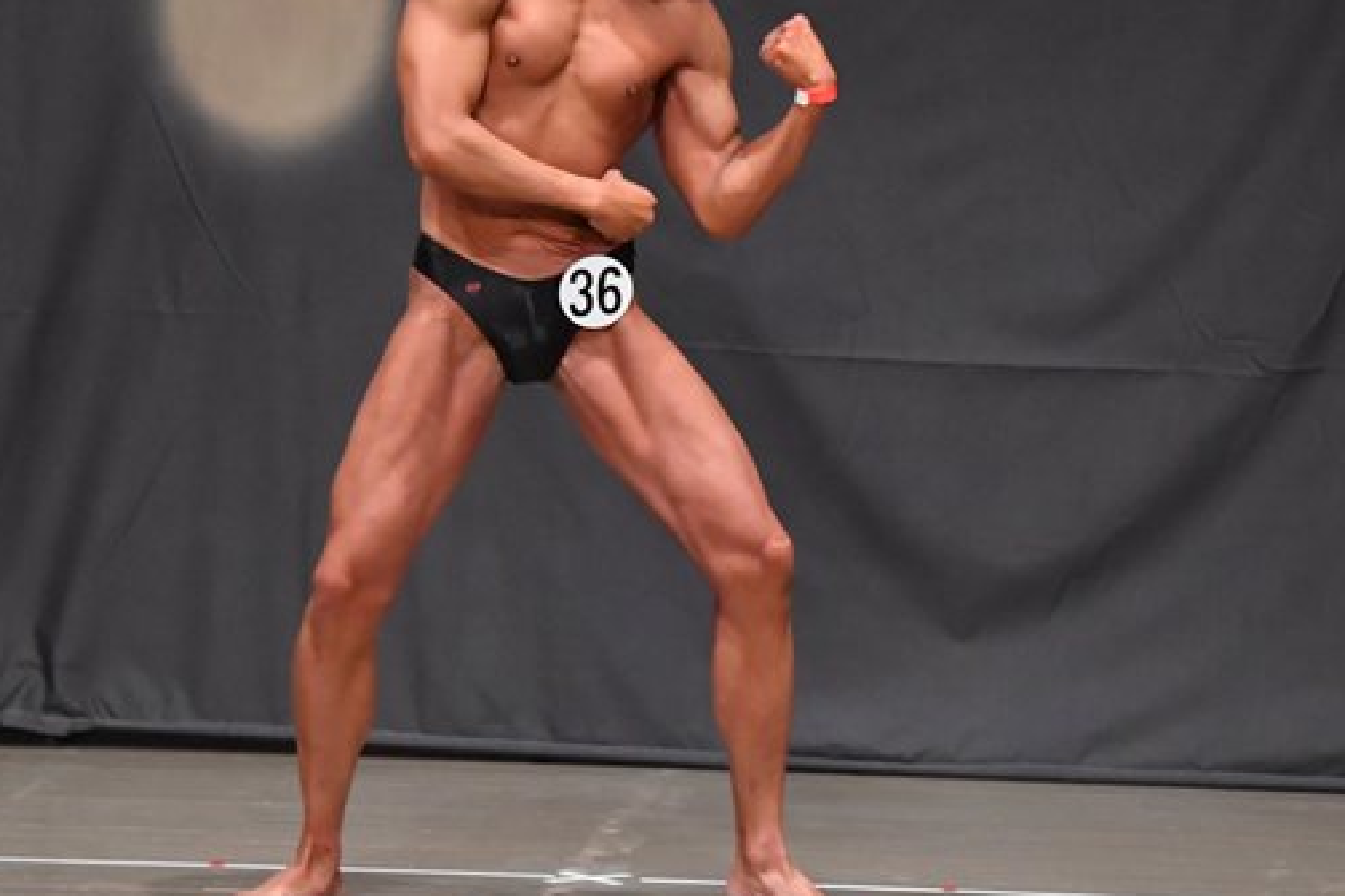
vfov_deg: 3.7
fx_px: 13818
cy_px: 340
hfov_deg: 5.6
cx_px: 718
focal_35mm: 370
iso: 6400
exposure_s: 1/400
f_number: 5.6
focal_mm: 160
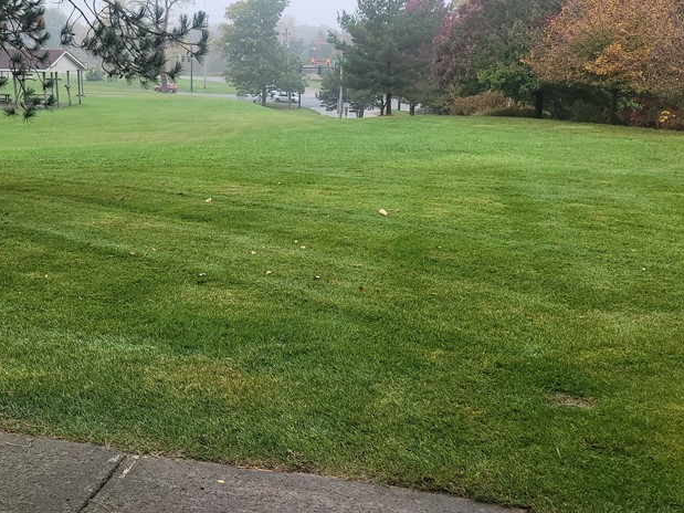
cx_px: 243
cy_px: 283
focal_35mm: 43
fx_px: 850
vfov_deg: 33.6
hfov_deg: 43.4
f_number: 1.8
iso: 40
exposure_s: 1/183
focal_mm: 5.4
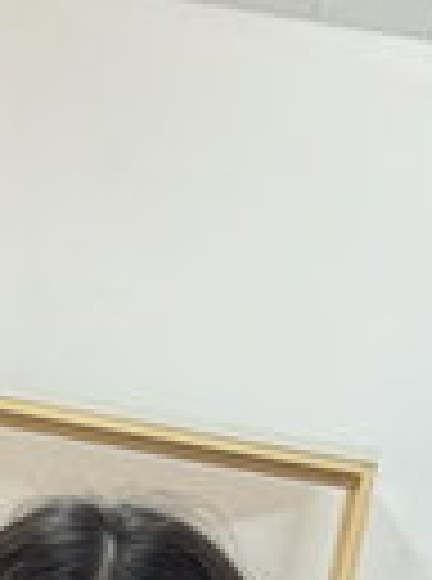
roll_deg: -9.2
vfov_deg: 9.4
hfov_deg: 7.4
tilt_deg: -6.6
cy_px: 1081
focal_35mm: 199
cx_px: -14
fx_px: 3328
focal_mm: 6.76
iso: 200
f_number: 1.78
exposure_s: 1/60
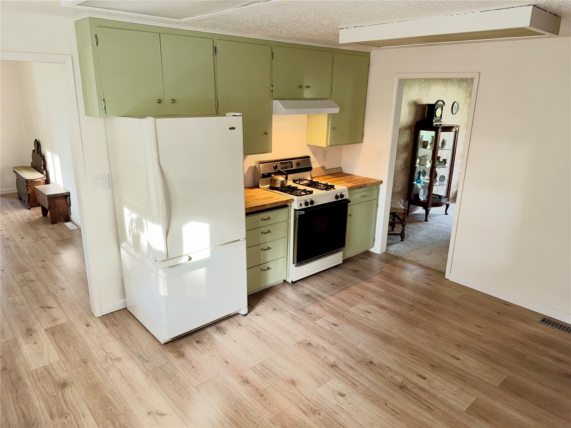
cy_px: 214
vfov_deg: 56.8
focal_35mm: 24
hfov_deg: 71.6
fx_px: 396
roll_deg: -1.6
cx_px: 286
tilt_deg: -16.7
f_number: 1.78
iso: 64
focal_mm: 6.76
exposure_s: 1/22
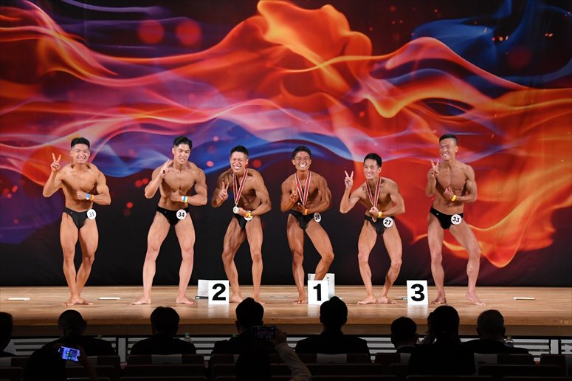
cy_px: 190
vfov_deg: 10.8
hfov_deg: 16.1
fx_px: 2017
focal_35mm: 127
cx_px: 286
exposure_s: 1/400
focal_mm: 85
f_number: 5.6
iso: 3200
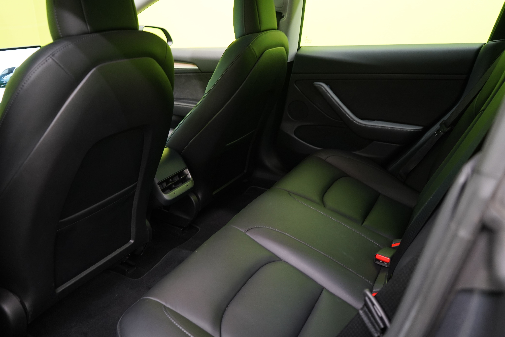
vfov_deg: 45.0
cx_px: 252
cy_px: 168
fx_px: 407
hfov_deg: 63.7
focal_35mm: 29
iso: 1600
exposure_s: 1/15
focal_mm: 29
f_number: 5
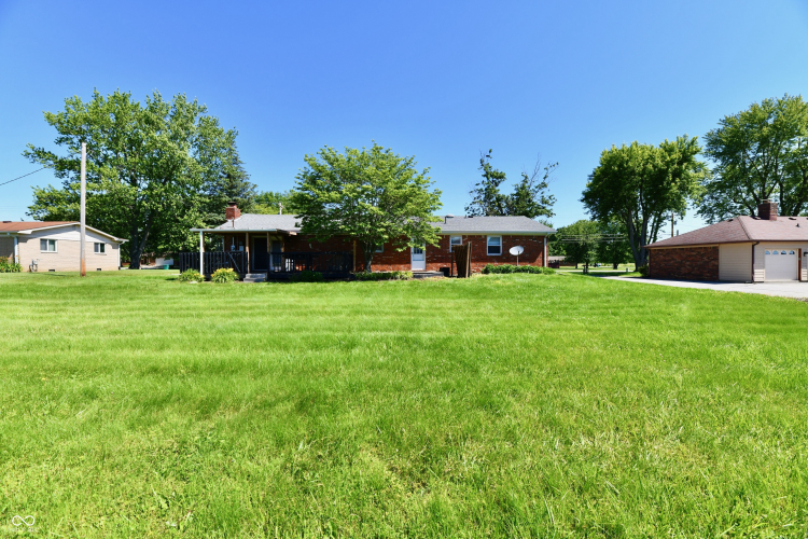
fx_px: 314
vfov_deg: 81.2
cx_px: 404
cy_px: 270
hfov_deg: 104.3
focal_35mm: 14
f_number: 11
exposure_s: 1/500
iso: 640
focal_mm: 14
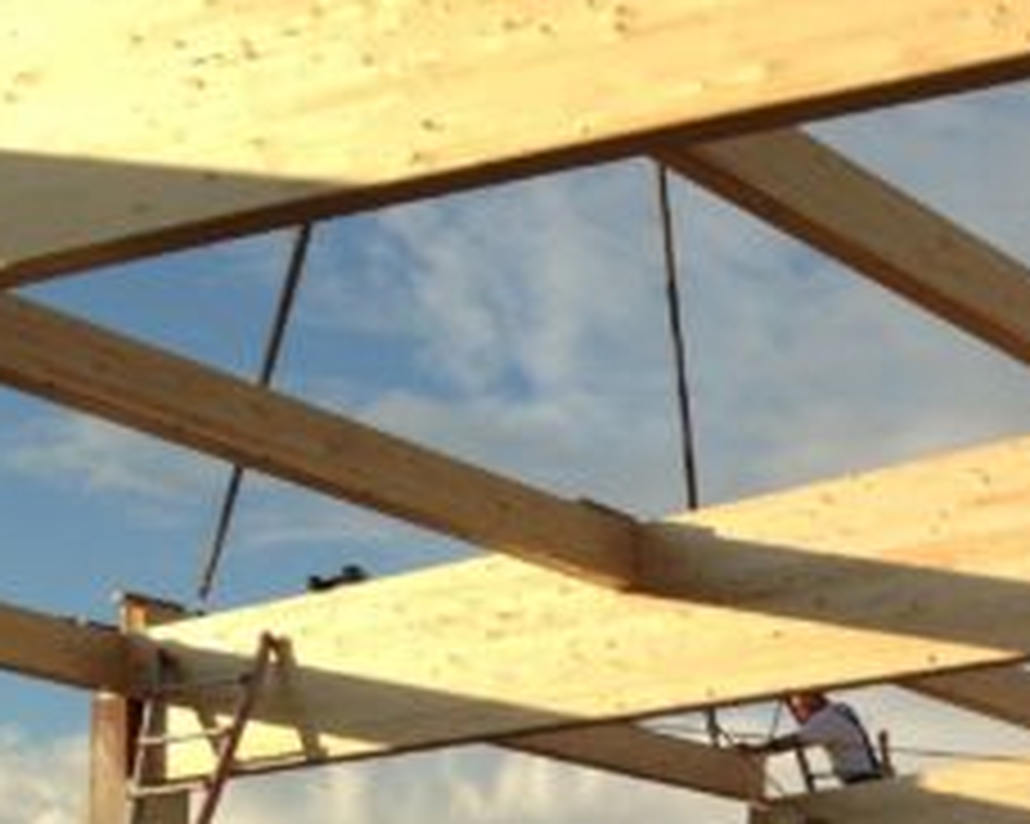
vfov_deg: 13.6
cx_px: 1313
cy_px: 1153
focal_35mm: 108
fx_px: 3291
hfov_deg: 16.8
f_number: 2.4
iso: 50
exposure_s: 1/1290
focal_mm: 4.13
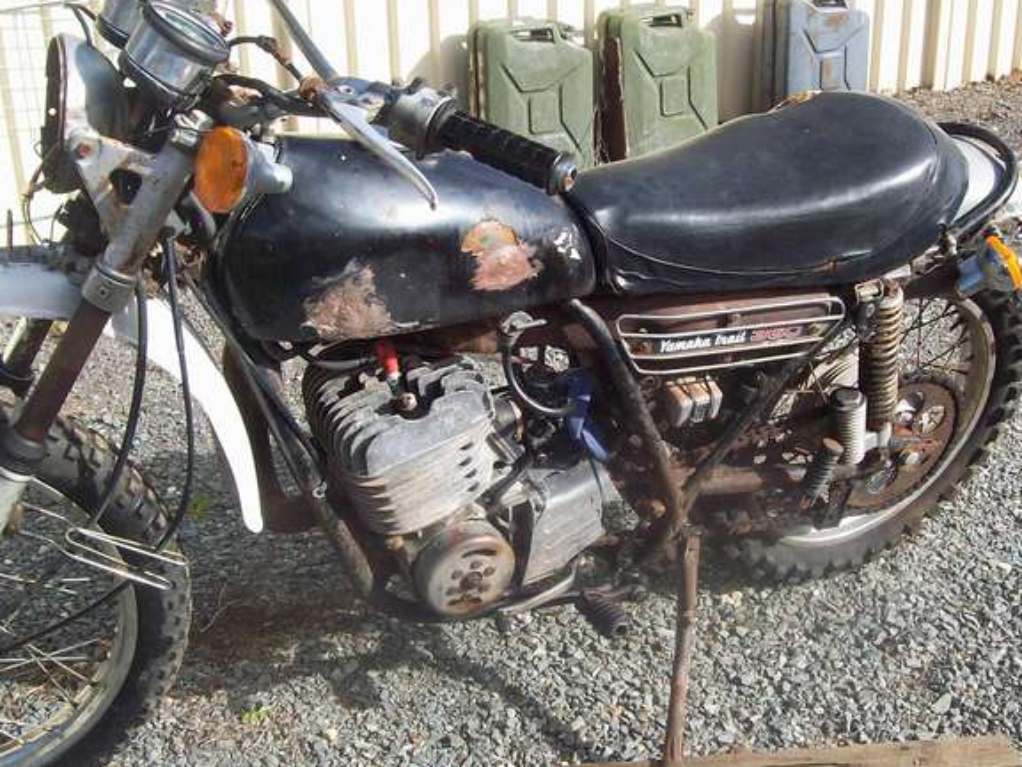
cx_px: 525
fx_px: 1476
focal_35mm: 50
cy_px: 385
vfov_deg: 29.1
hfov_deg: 38.2
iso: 80
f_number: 4.8
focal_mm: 6
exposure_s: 1/291
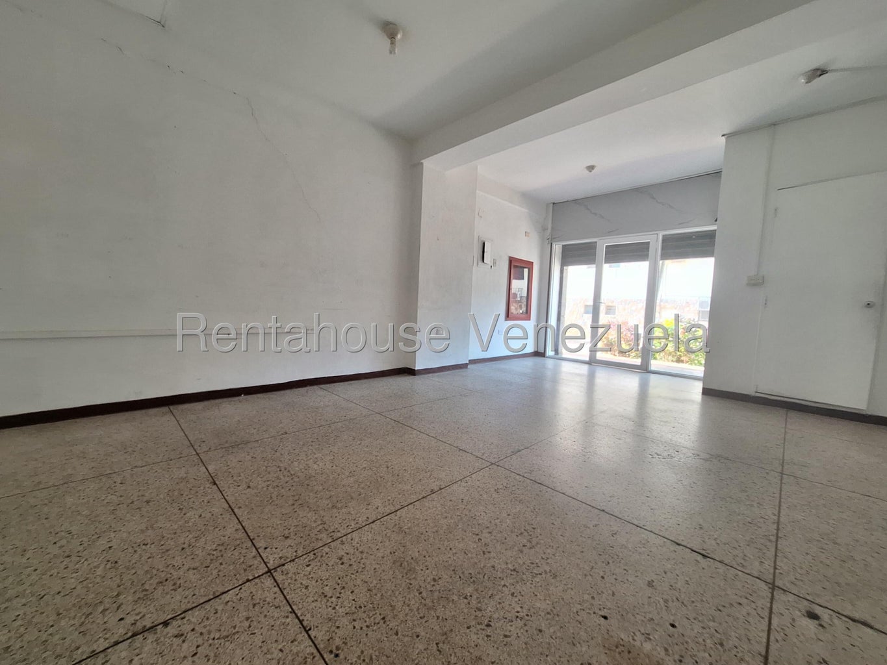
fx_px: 333
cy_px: 332
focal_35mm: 13
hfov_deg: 106.2
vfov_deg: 89.9
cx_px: 444
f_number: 2.2
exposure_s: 1/40
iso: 100
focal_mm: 1.74
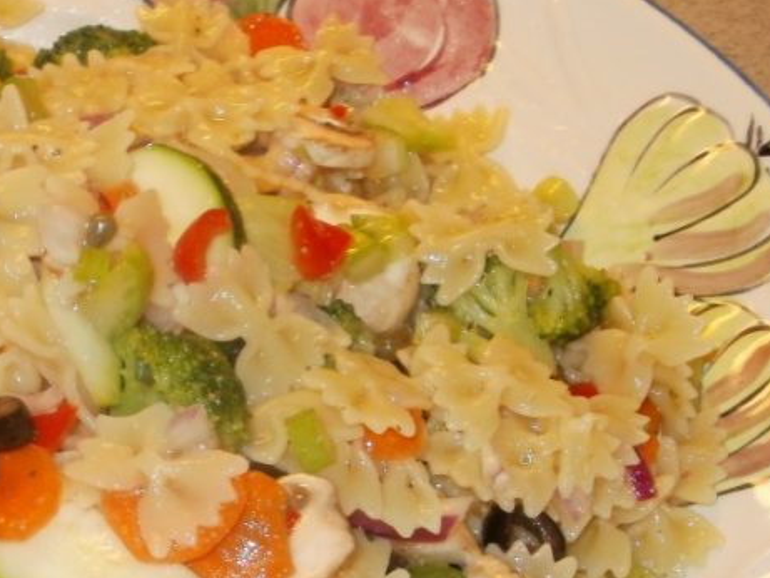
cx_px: -7
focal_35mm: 80
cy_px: 499
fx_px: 1780
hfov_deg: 23.4
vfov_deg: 18.2
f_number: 3.5
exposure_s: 1/30
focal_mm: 6.3
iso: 125
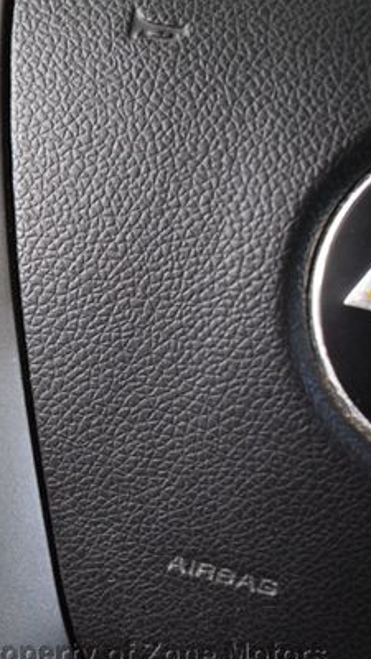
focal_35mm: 57
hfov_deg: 19.1
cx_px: -147
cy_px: 333
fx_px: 997
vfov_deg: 36.6
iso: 4000
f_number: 3.8
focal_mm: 23
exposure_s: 1/60
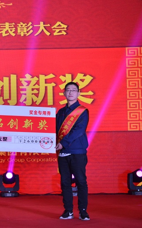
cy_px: 114
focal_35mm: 93
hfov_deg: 13.7
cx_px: -19
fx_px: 576
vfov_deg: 22.3
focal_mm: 40
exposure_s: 1/200
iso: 1000
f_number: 7.1
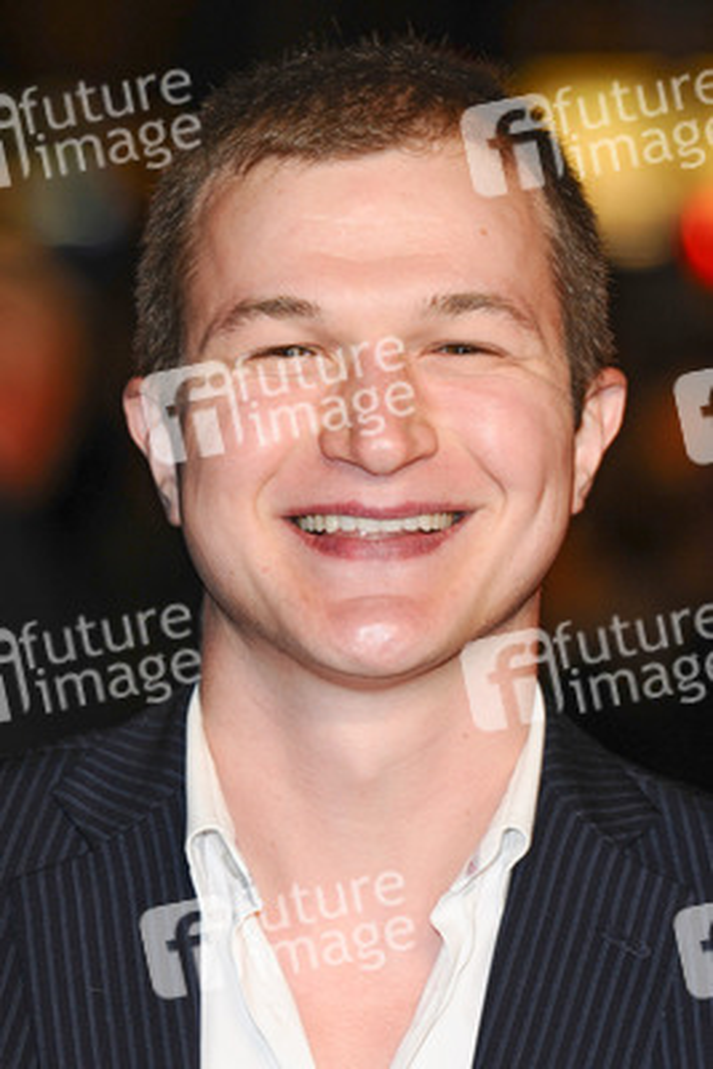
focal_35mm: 232
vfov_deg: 8.9
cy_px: 534
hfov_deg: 5.9
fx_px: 6901
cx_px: 356
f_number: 4.5
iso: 320
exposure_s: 1/200
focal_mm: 155
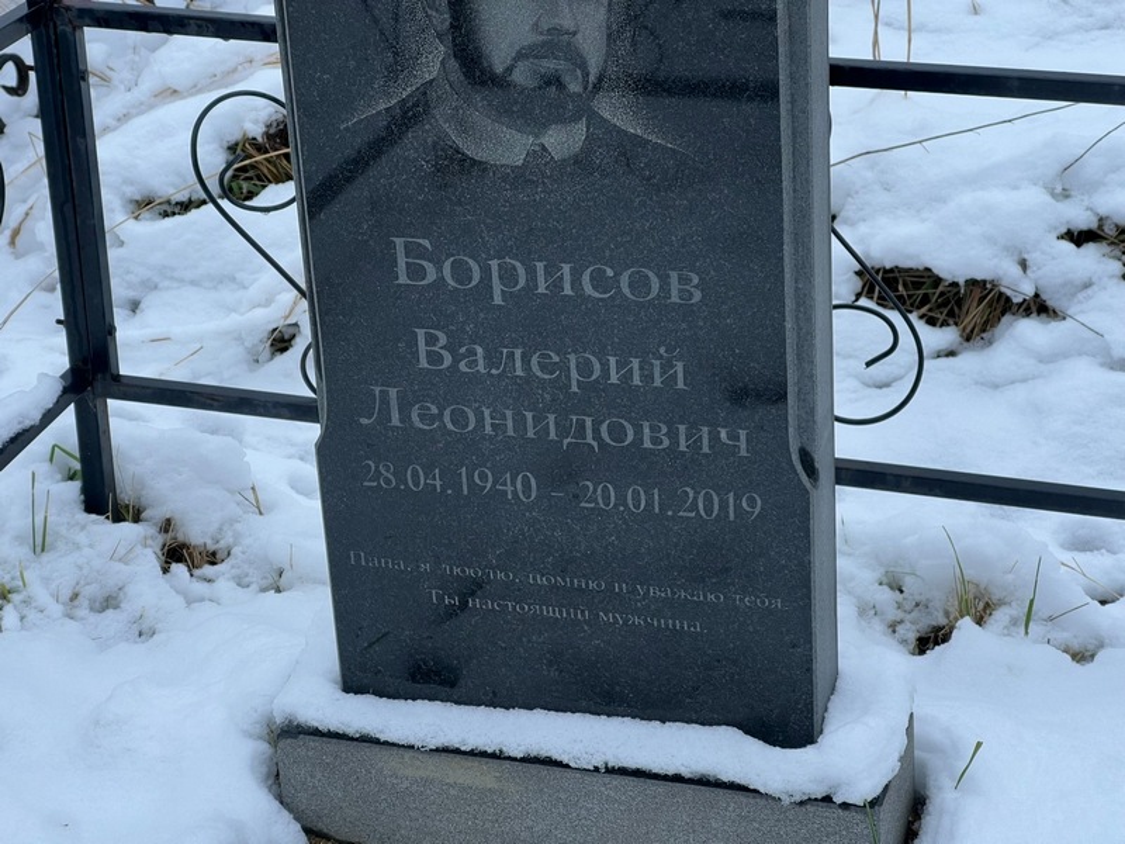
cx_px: 562
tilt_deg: -25.7
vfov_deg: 19.1
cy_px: 422
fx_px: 2502
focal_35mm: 77
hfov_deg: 25.3
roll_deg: +3.4
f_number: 2.8
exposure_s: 1/99
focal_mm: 9
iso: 32
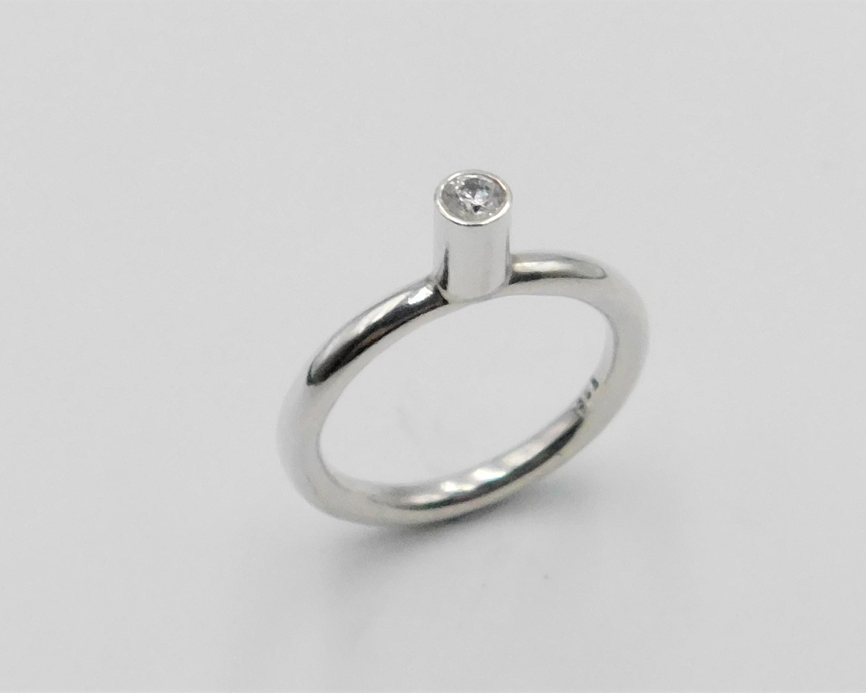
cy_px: 347
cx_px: 451
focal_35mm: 24
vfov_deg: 58.8
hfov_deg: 70.3
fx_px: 615
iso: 400
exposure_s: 1/400
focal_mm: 4
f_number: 6
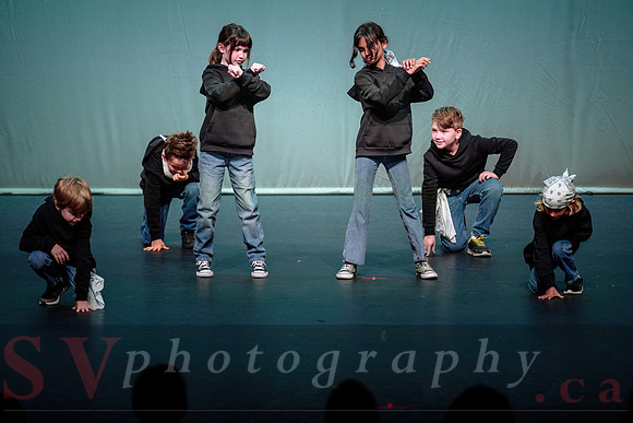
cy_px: 212
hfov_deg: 10.3
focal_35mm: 200
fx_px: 3517
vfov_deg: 6.9
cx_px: 316
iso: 1600
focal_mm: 200
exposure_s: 1/500
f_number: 2.8
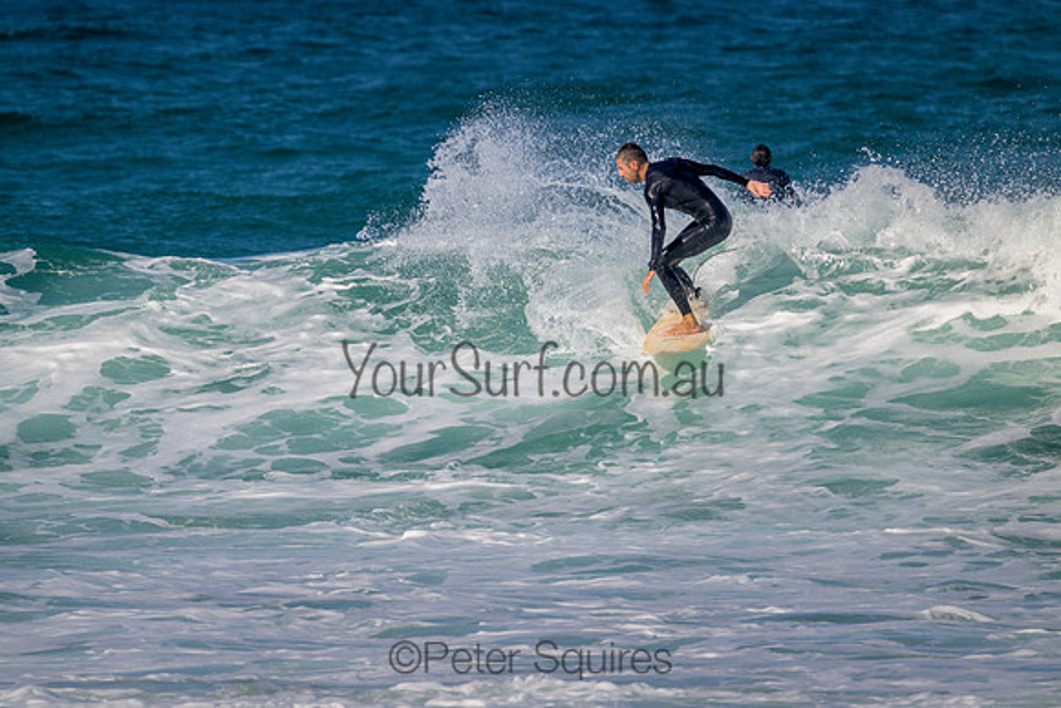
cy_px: 354
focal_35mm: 800
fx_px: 23582
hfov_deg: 2.6
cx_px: 530
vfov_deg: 1.7
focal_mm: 800
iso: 1000
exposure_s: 1/2000
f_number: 11
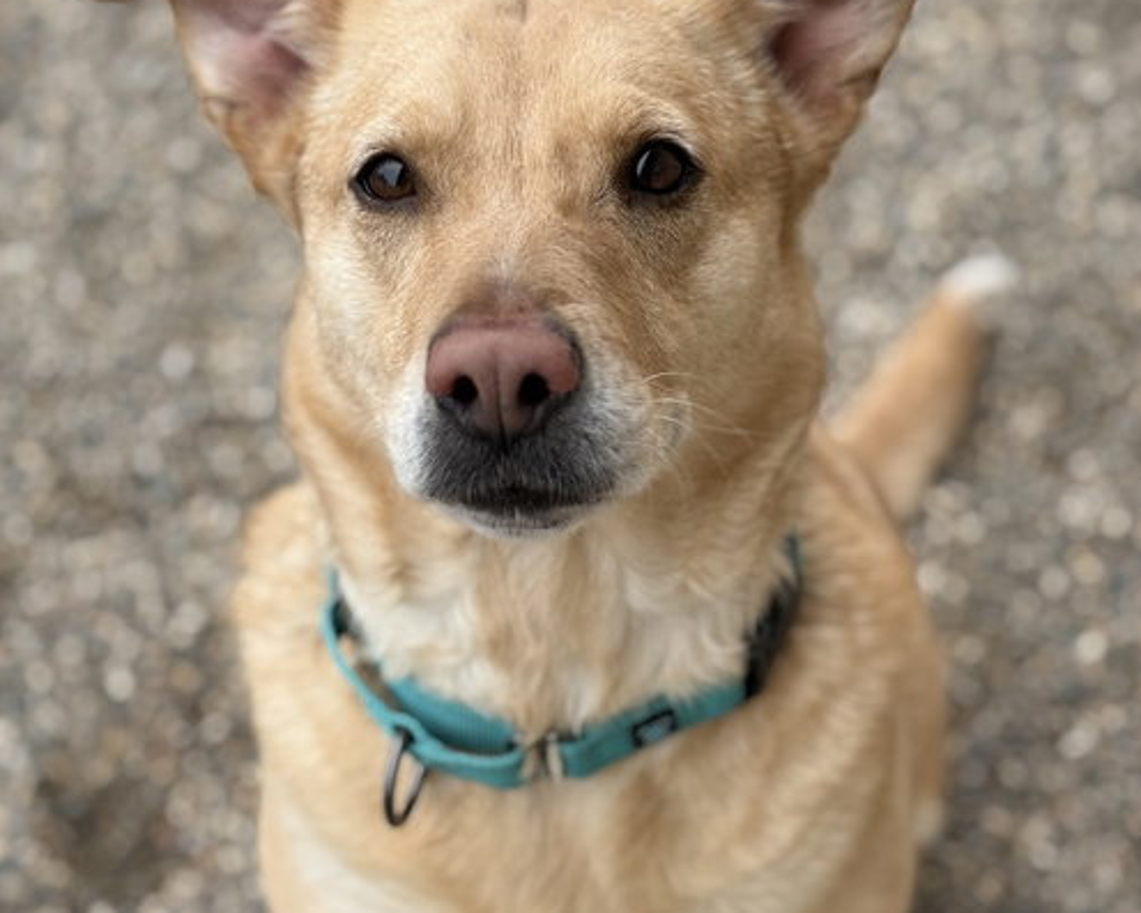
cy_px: 459
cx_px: 573
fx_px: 2128
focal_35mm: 63
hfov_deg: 30.0
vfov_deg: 24.2
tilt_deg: -53.3
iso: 64
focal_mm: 6.76
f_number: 1.78
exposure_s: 1/1456
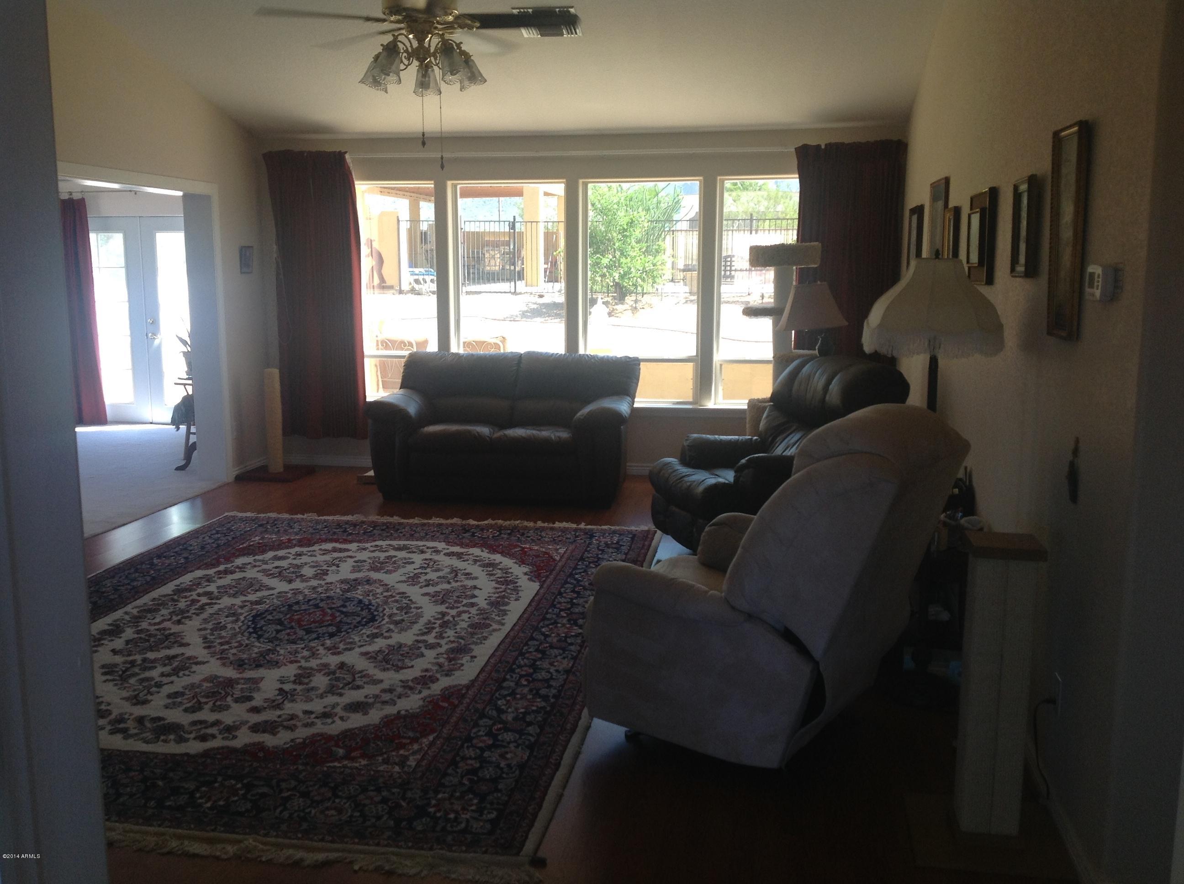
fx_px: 1195
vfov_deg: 40.6
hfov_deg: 52.7
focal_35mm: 35
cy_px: 442
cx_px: 592
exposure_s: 1/60
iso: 64
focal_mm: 4.28
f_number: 2.4
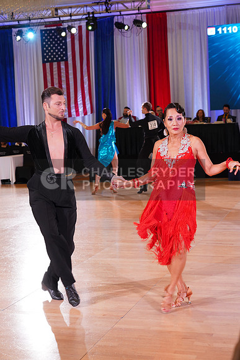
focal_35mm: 63
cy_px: 180
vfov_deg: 31.9
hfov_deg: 21.6
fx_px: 630
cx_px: 120
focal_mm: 63
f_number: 5.6
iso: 1600
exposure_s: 1/160
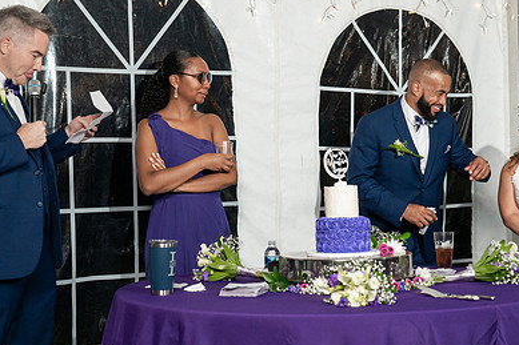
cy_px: 154
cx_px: 270
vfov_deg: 19.7
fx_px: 994
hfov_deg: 29.3
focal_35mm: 69
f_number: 5.6
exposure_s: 1/200
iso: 1600
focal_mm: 46
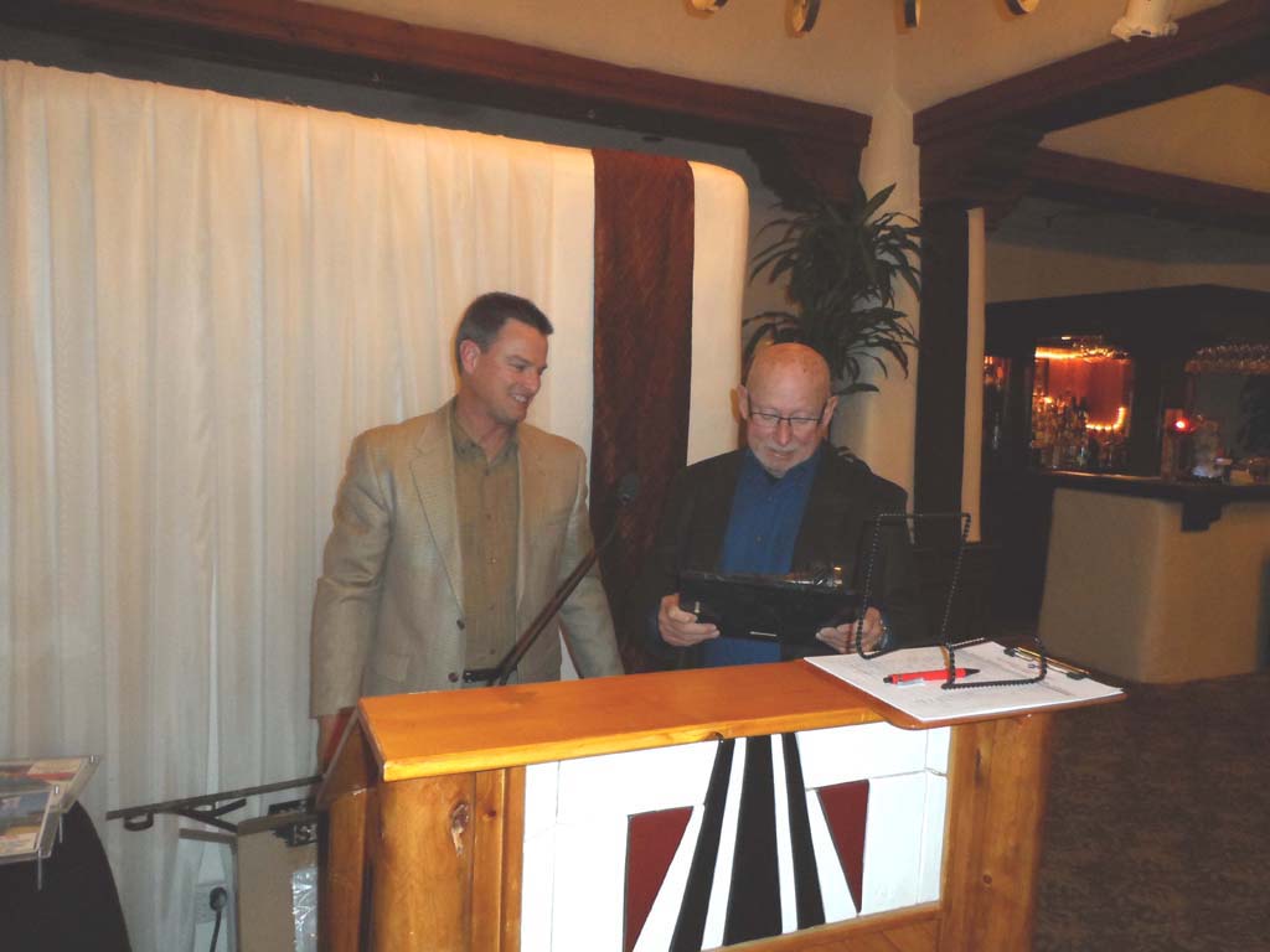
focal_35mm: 24
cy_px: 476
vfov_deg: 56.8
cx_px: 635
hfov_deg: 71.6
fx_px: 881
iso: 400
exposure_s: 1/20
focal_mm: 4
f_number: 3.2
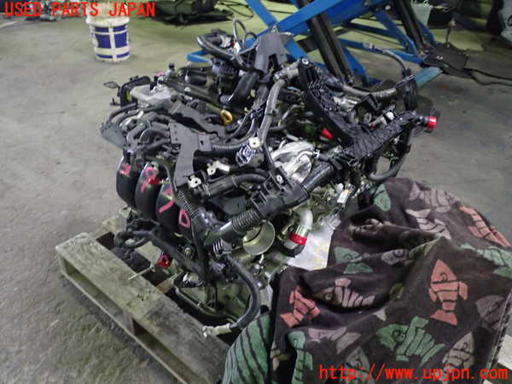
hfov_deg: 60.0
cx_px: 256
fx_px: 444
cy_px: 192
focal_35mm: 30
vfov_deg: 46.8
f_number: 2.3
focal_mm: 5.4
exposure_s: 1/30
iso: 800
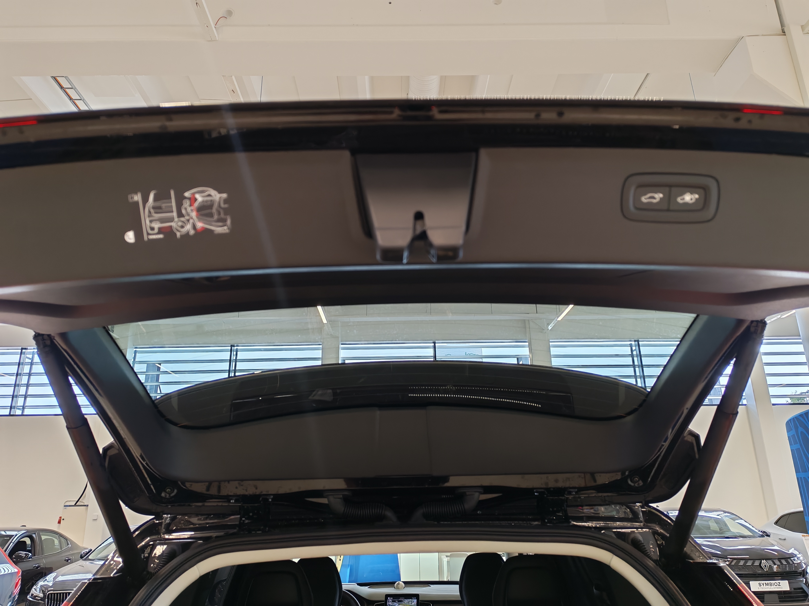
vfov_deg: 51.4
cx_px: 404
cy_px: 303
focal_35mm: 27
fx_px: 631
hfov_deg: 65.3
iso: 217
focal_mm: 6.12
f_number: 1.9
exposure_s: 1/100
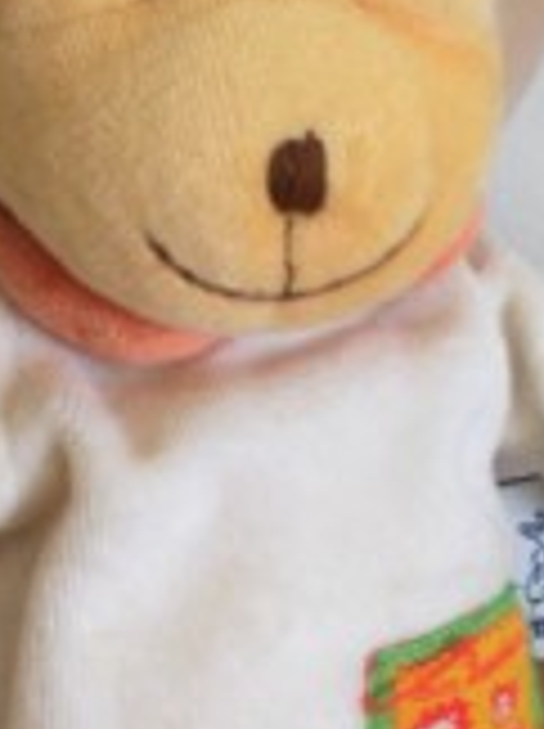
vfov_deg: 15.9
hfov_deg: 12.1
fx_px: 2563
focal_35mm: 122
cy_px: 716
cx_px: 175
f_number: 3.1
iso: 102
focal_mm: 6.3
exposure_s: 1/60.7
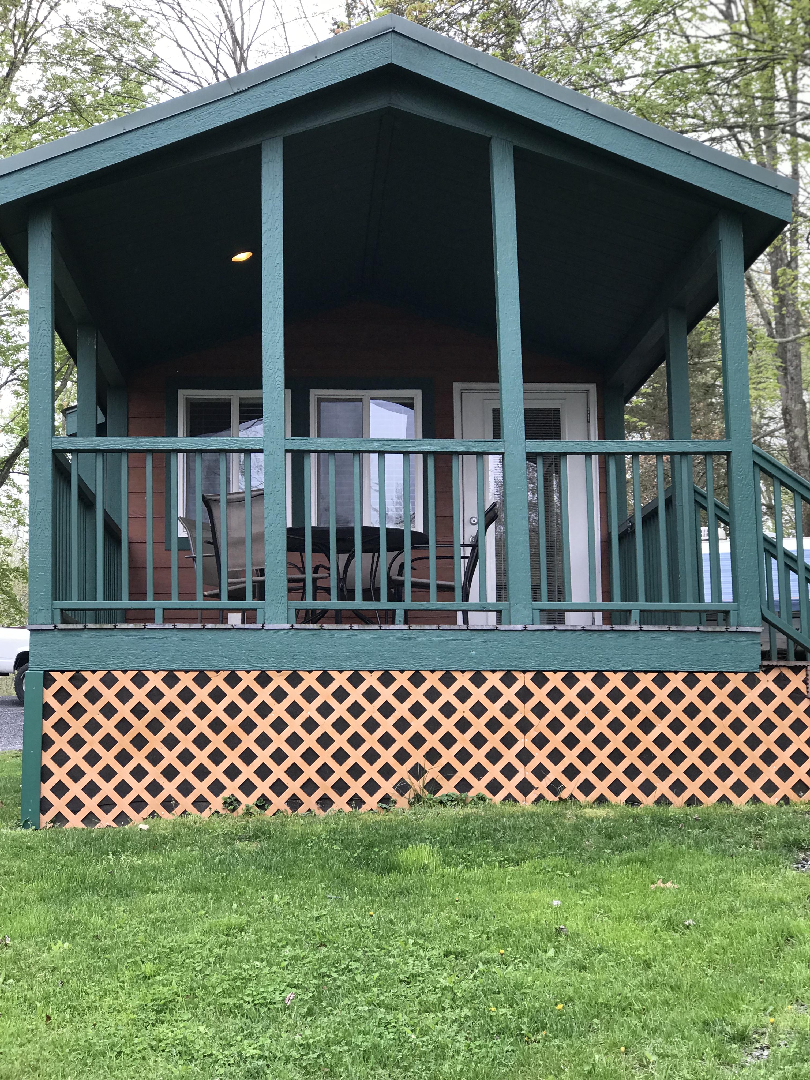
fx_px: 1778
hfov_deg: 25.7
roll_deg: +0.5
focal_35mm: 57
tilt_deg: +7.6
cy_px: 540
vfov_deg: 33.8
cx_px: 405
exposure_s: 1/60
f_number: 2.8
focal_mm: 6.6
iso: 20
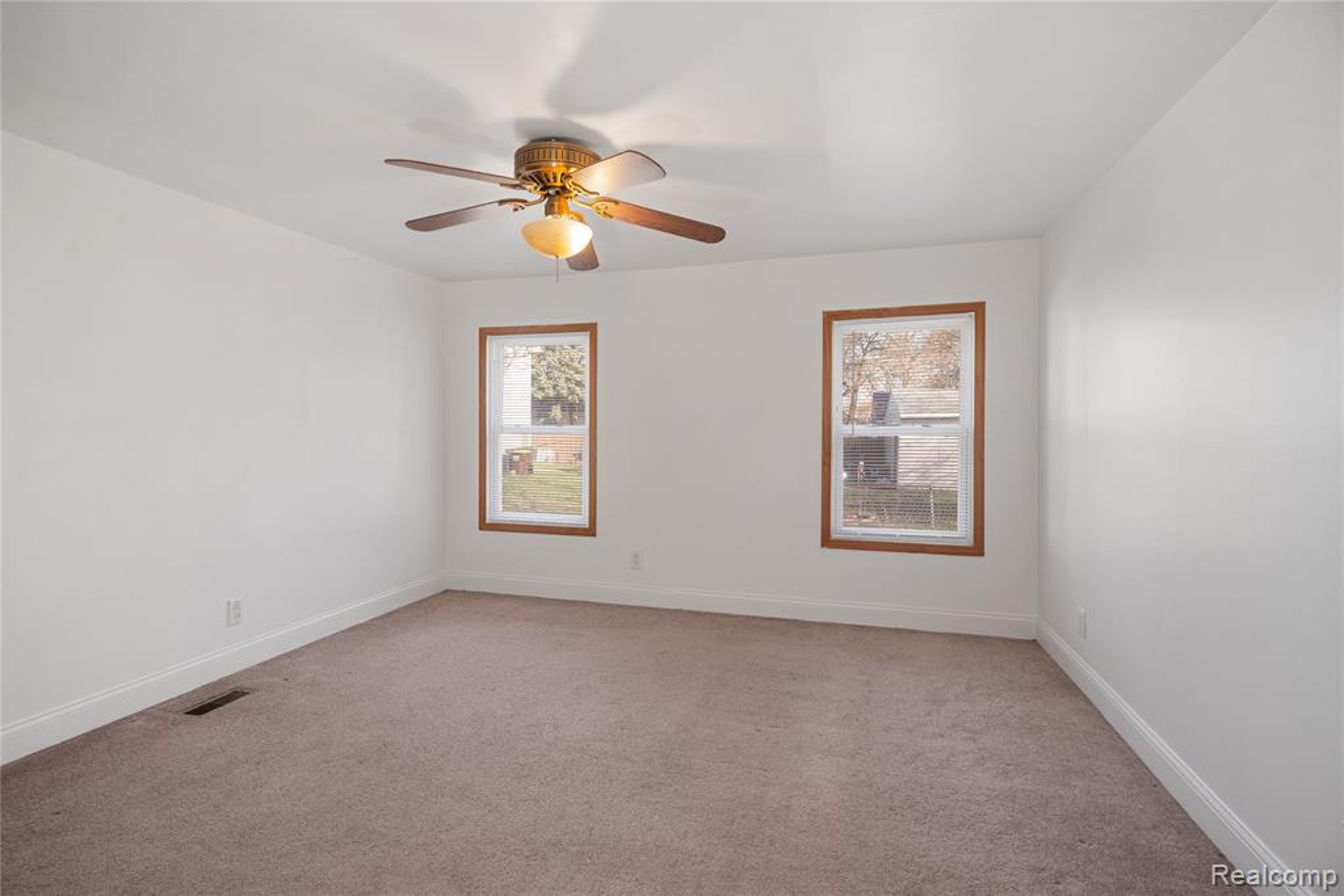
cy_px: 448
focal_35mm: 17
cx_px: 672
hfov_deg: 93.3
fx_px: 635
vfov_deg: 70.5
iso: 320
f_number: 9
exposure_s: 1/8
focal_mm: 17
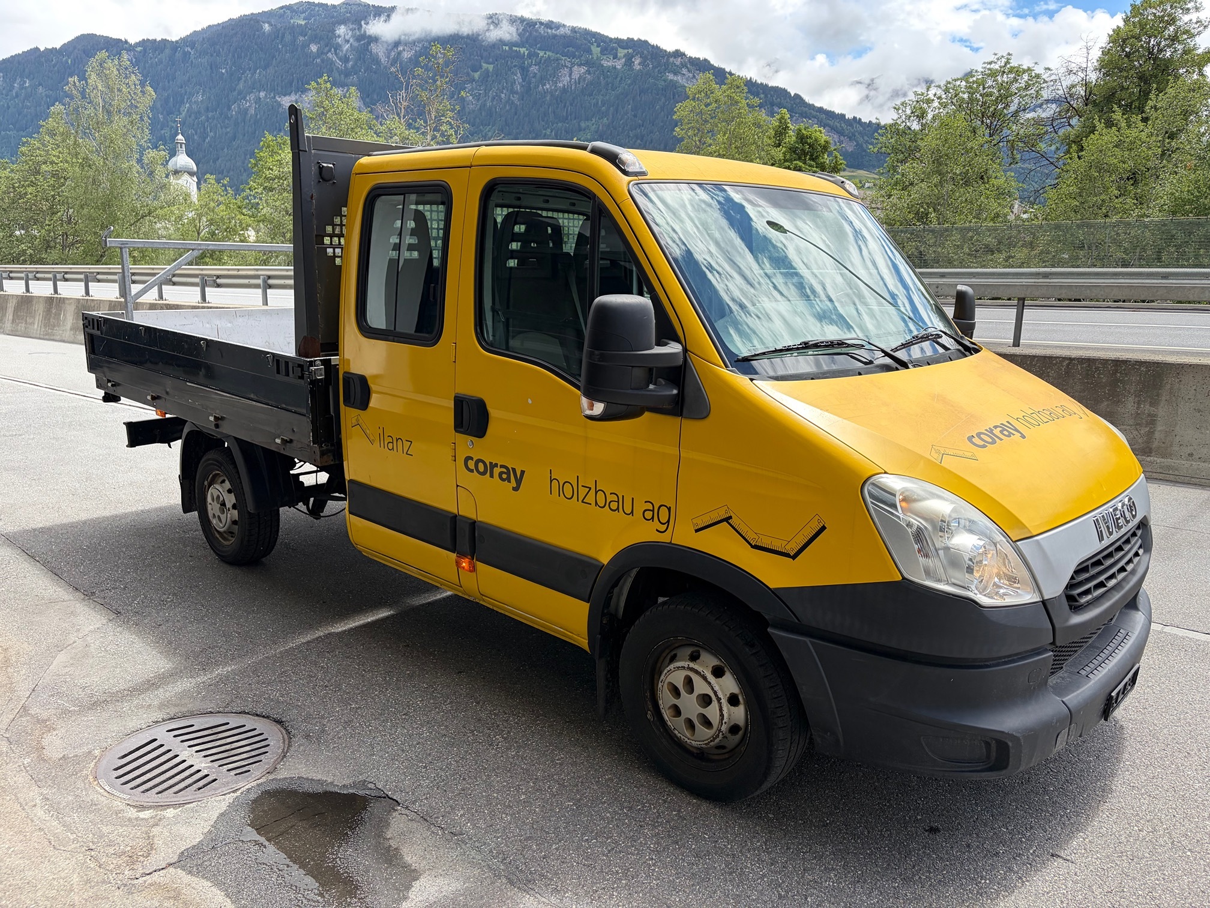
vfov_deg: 53.1
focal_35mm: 26
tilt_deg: -10.6
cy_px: 454
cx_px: 605
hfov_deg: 67.3
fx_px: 909
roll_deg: +0.1
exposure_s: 1/1263
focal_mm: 5.96
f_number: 1.6
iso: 64
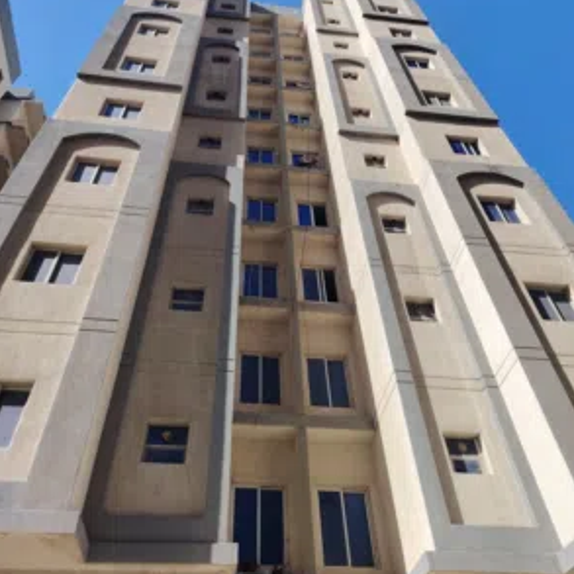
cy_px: 257
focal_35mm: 29
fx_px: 544
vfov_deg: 55.5
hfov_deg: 55.6
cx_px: 290
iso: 100
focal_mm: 5.25
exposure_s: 1/1122
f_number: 1.75
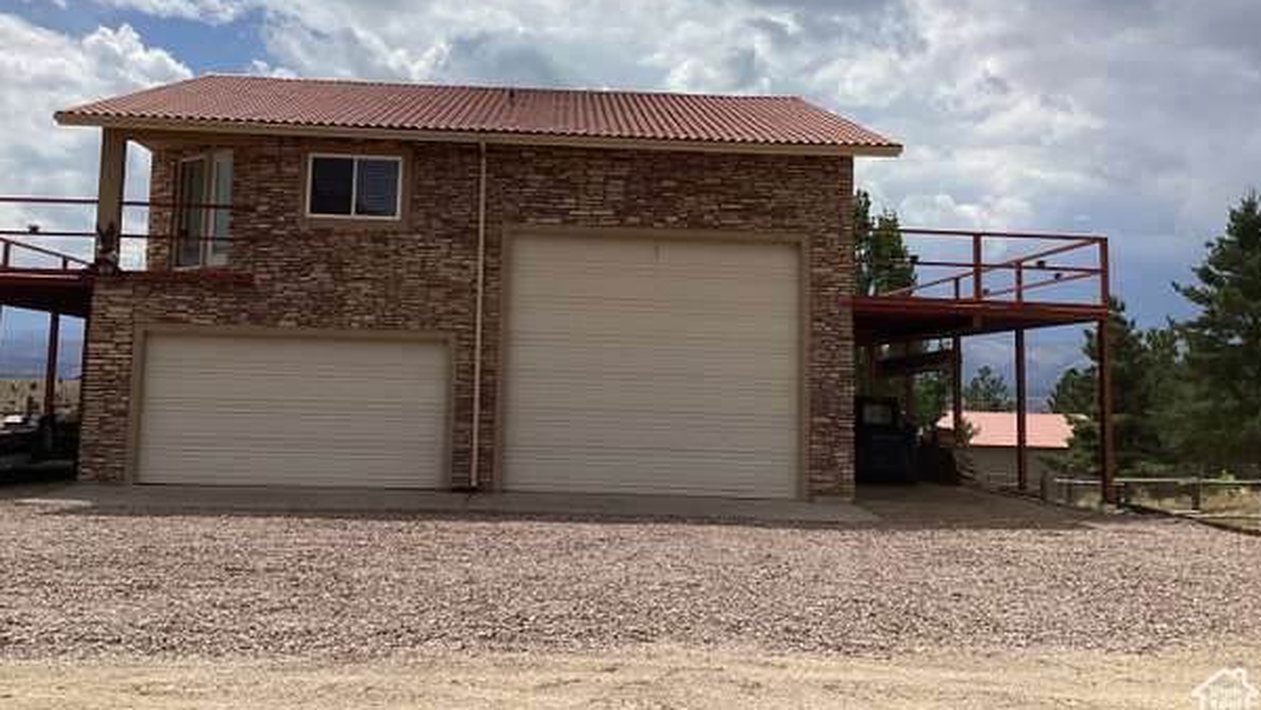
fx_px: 1204
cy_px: 246
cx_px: 603
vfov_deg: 32.6
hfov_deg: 55.3
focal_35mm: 36
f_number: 2.4
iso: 25
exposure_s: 1/3891
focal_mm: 3.3
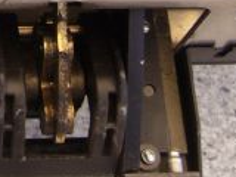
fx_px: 764
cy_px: -80
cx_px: -49
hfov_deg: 16.8
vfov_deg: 12.6
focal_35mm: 112
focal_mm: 4.6
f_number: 2.8
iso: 80
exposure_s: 1/125
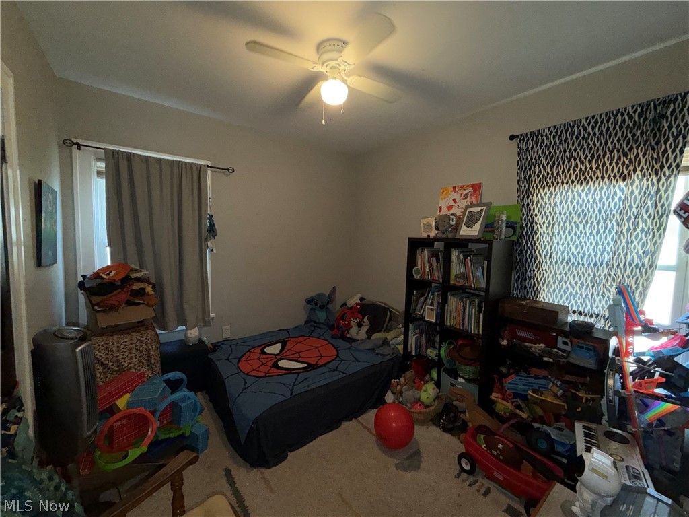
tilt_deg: -4.4
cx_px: 344
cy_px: 258
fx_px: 279
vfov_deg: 85.7
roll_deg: -1.6
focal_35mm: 14
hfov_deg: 102.1
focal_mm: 2.22
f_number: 2.2
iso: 100
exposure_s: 1/60
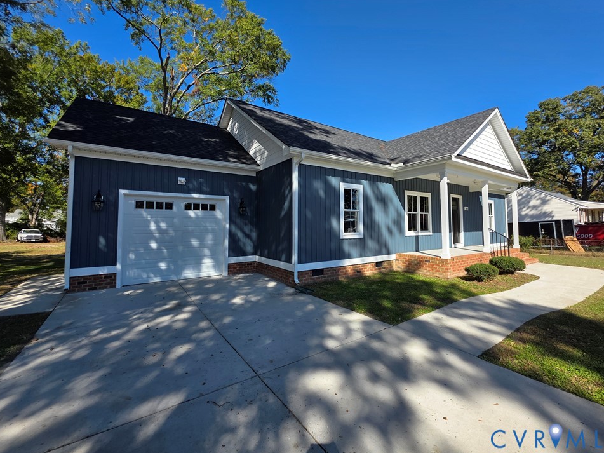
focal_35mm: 14
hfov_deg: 102.1
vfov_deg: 85.6
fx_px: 244
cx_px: 295
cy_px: 212
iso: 40
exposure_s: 1/1441
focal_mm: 2.2
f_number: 1.9
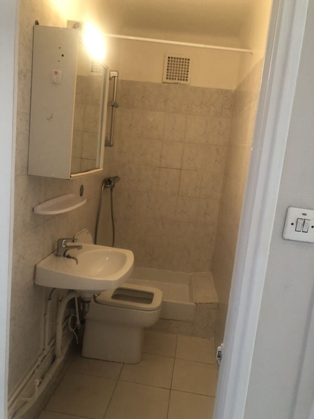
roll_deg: -5.2
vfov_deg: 63.4
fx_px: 339
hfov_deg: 49.8
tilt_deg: -8.3
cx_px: 157
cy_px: 210
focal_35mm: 28
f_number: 1.8
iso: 100
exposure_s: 1/17
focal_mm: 3.99
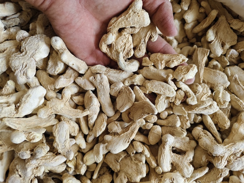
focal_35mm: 23
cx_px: 122
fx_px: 162
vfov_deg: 58.9
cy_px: 92
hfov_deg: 73.9
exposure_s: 1/510
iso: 1554
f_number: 1.88
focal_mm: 5.56
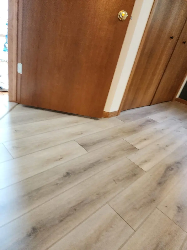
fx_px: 166
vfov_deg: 73.9
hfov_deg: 58.9
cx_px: 94
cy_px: 125
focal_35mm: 23
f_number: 1.8
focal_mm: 6.4
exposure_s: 1/120
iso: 800
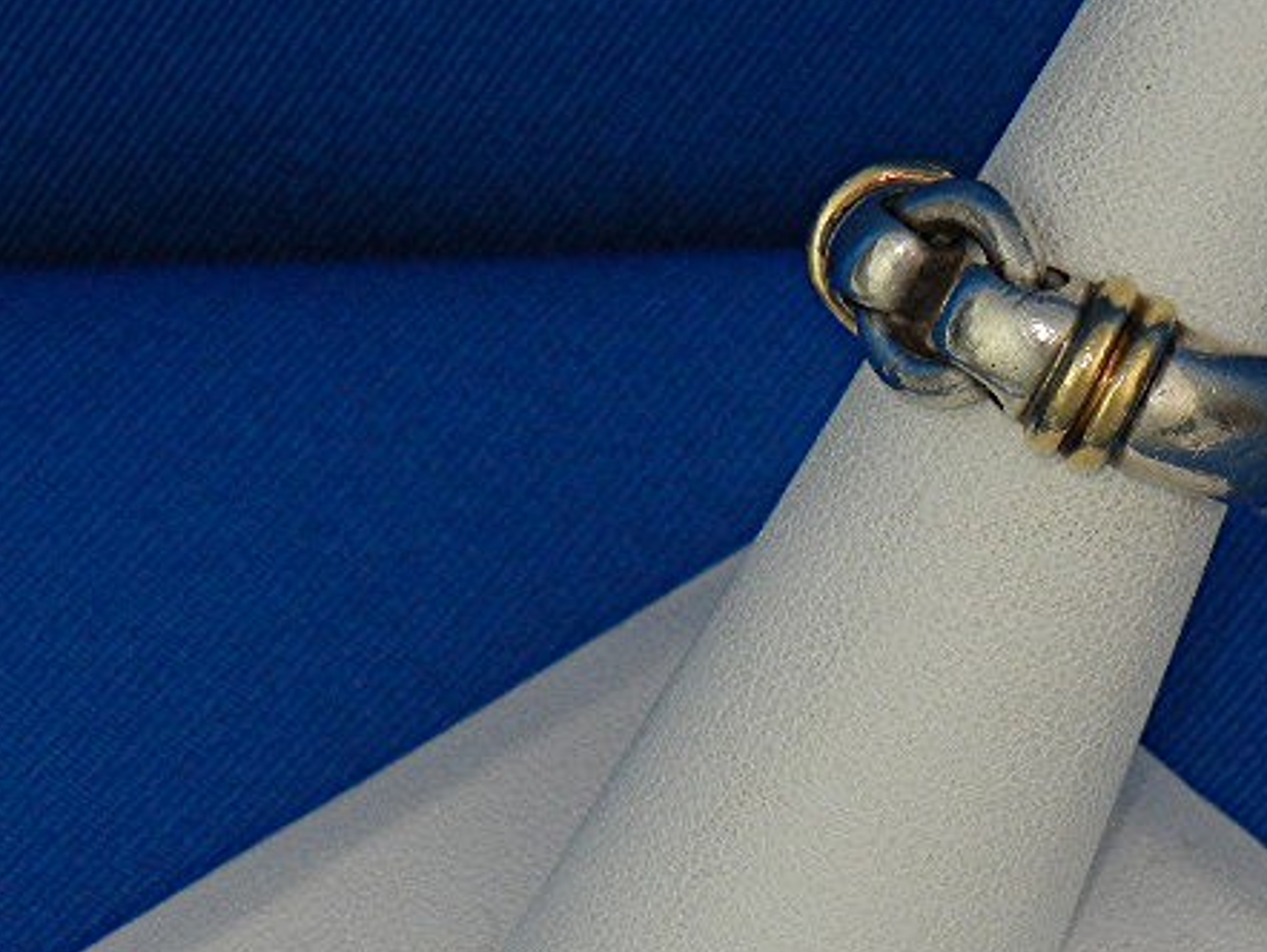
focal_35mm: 206
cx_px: 871
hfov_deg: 9.6
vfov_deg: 7.2
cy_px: 734
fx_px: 7544
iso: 221
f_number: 4.4
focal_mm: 16
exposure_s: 1/30
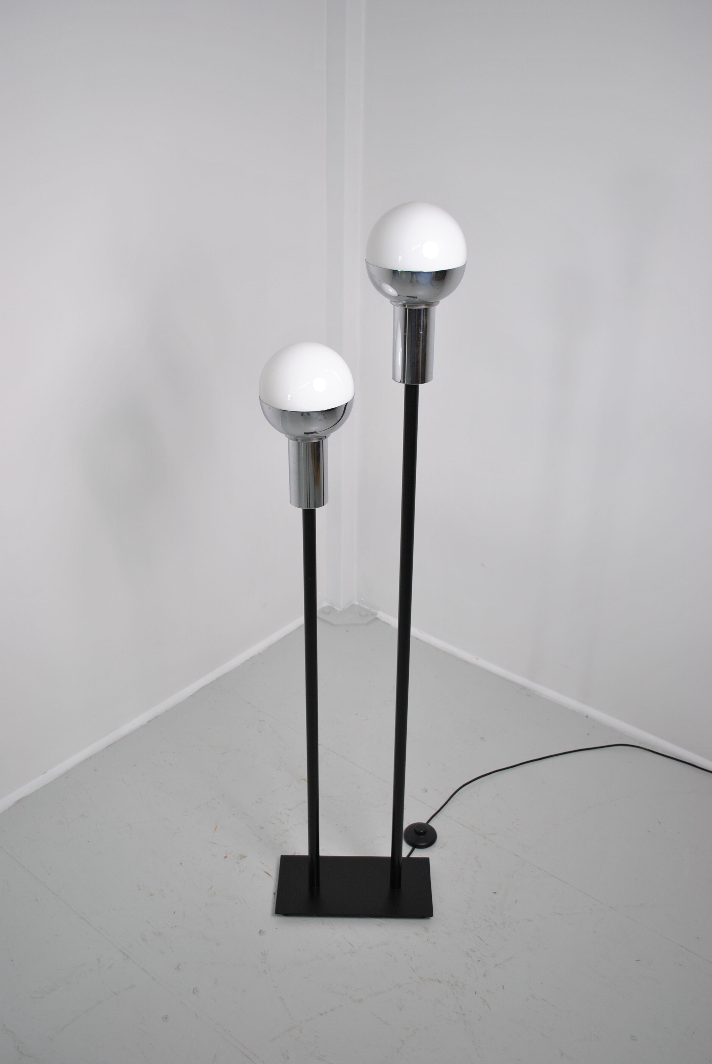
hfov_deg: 40.1
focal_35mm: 33
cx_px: 356
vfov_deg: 57.2
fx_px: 976
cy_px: 532
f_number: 4
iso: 200
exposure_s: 1/50
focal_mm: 22
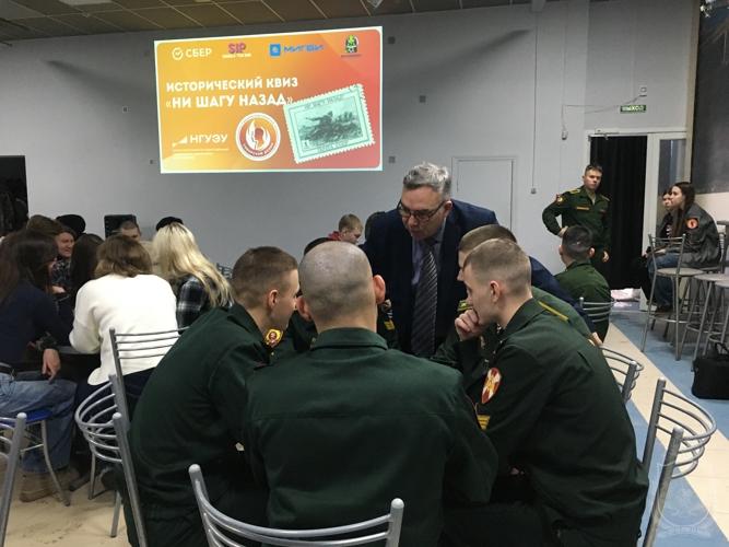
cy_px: 274
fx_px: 611
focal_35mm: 29
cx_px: 364
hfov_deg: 61.7
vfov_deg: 48.2
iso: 200
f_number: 2.2
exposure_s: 1/25
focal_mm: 4.15
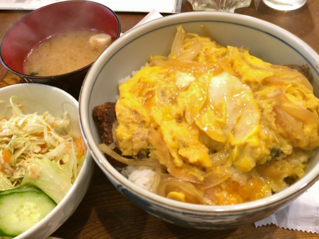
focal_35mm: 29
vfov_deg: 48.2
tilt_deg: -55.8
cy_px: 120
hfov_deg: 61.7
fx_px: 267
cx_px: 160
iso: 500
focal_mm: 4.15
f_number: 2.2
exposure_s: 1/30
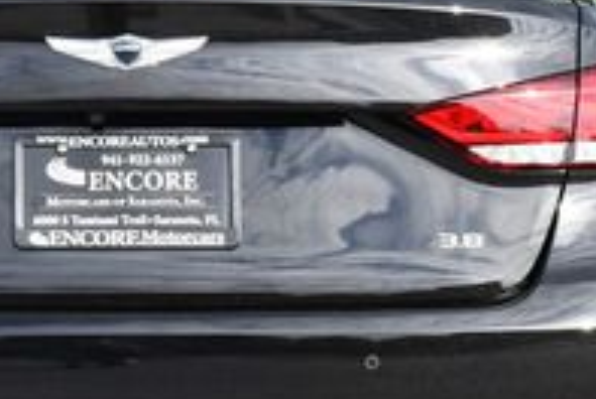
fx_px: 4095
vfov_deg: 5.6
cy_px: 169
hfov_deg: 8.3
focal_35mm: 247
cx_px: 67
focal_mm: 38
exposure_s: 1/250
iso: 200
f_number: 8
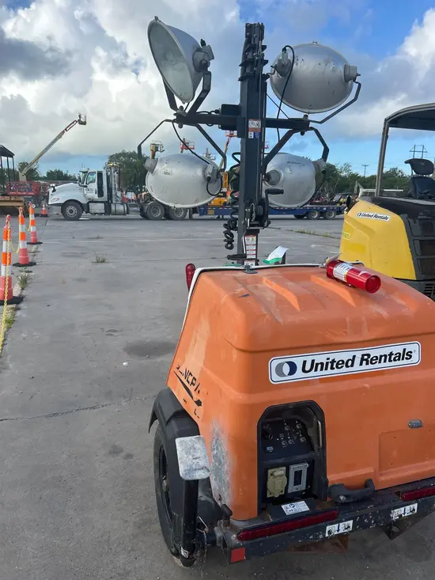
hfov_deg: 53.1
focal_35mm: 26
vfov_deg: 67.3
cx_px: 218
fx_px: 436
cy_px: 290
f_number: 1.5
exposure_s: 1/2123
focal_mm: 5.7
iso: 50
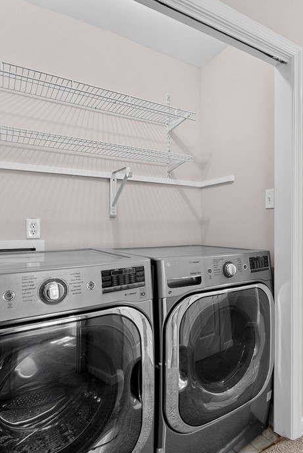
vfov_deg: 75.8
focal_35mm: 23
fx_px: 291
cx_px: 215
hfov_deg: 53.2
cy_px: 225
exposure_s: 1/10
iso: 1600
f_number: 9
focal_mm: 14.7
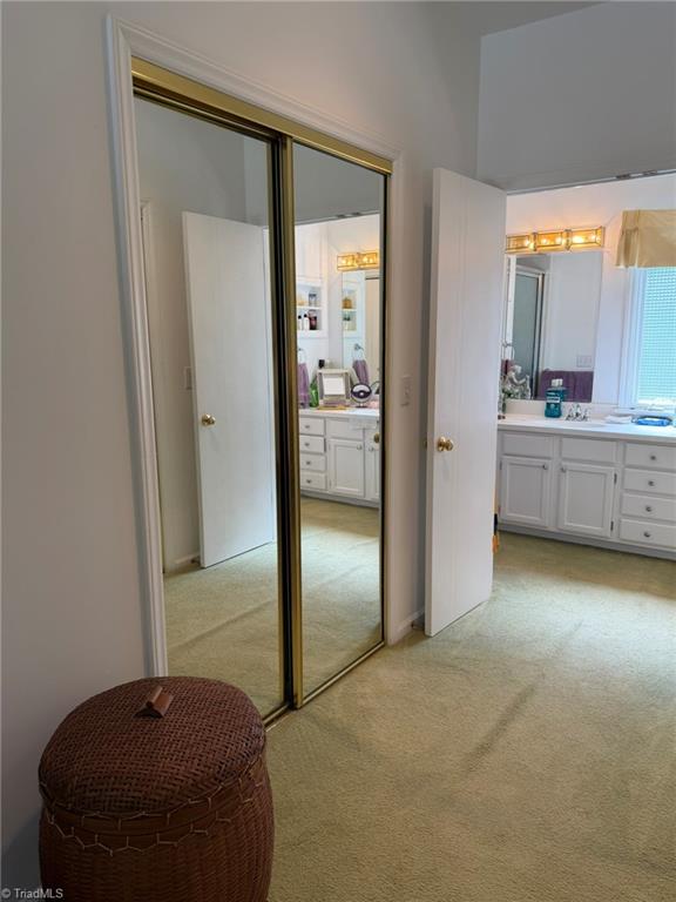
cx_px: 338
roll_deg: +0.4
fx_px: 625
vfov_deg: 71.6
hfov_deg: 56.8
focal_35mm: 24
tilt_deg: -10.3
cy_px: 451
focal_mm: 6.76
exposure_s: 1/120
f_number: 1.78
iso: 80
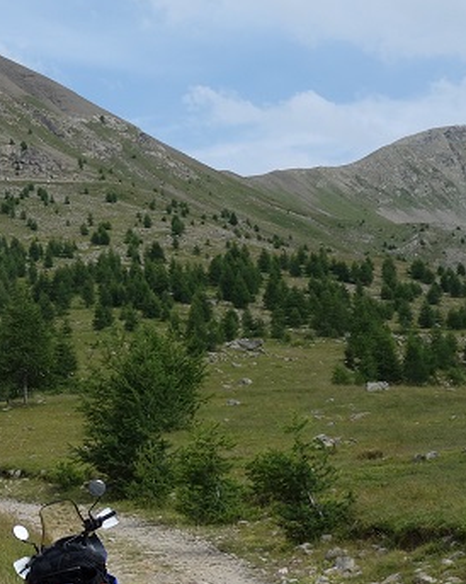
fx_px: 1449
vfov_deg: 22.8
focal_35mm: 84
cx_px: -133
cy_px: 316
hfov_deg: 17.2
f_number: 5.6
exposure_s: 1/500
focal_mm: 10.4
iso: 125
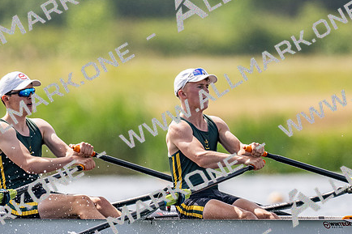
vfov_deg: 1.1
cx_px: 219
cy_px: 151
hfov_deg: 1.7
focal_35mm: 1203
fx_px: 11758
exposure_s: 1/2500
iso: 180
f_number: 4
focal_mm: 600
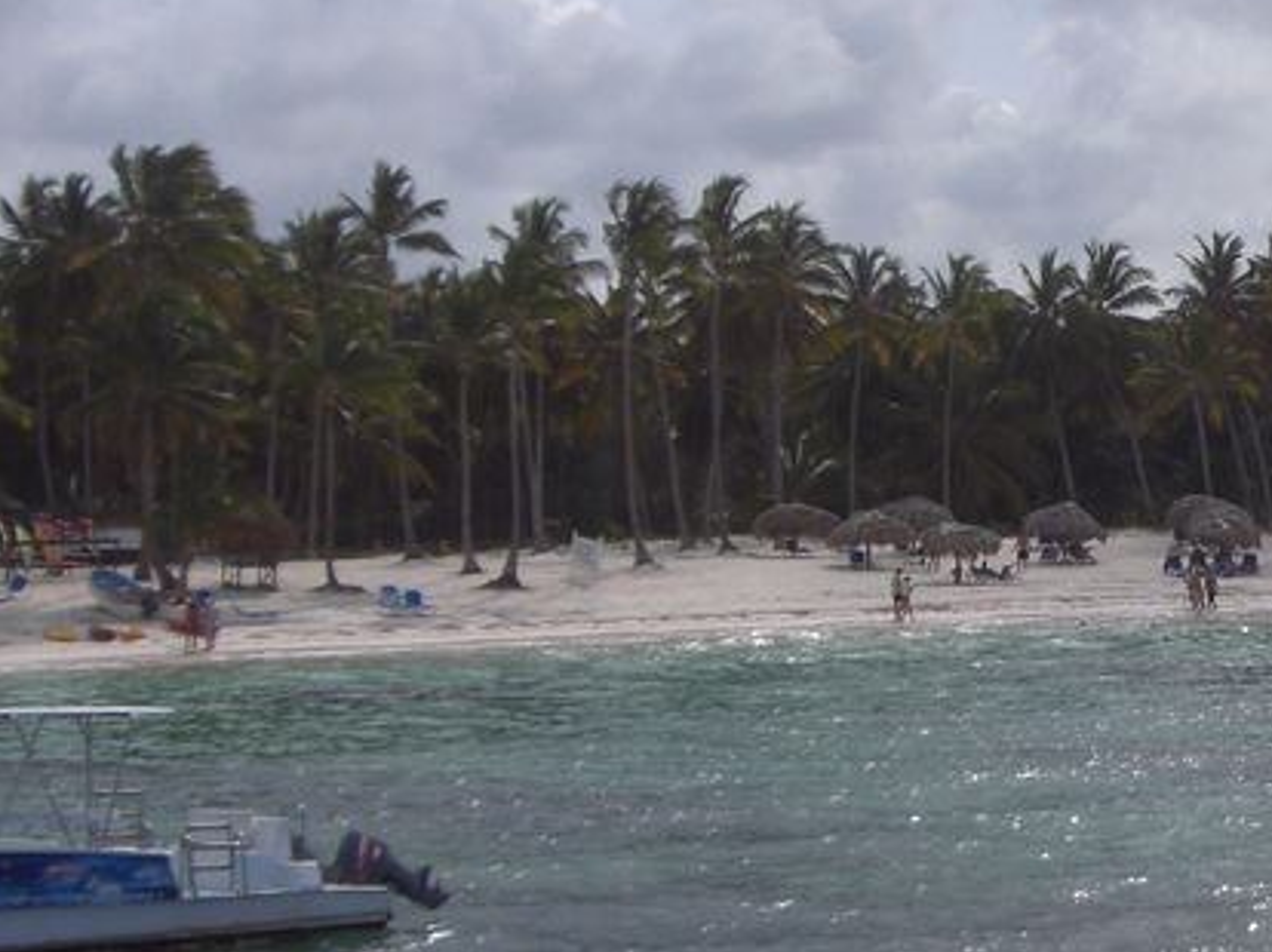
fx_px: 3452
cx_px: 1567
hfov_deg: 19.5
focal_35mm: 94
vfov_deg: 15.7
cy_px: 464
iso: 64
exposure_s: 1/250
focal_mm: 6.2
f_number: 8
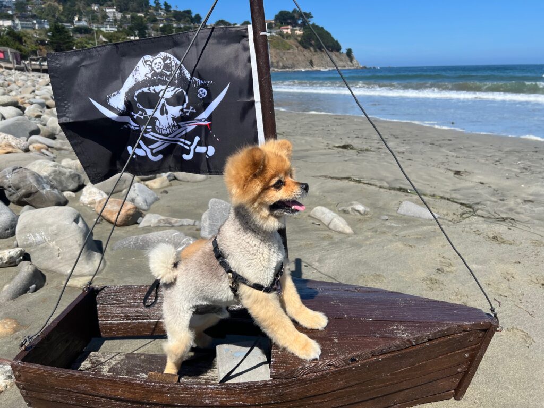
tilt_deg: -19.3
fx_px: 409
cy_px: 204
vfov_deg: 53.1
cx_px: 272
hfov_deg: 67.3
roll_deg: -0.1
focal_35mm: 26
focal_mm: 5.7
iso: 50
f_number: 1.5
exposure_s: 1/4274
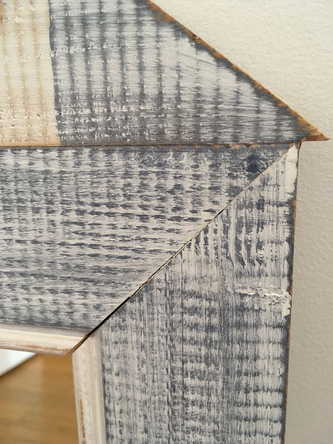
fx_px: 372
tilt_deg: -22.6
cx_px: 166
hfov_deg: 48.2
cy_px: 222
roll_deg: +4.6
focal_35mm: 29
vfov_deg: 61.7
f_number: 2.2
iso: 125
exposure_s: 1/33
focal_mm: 4.15
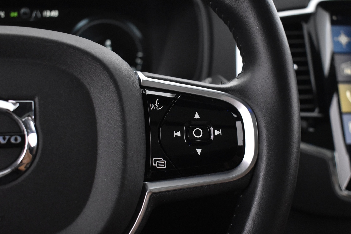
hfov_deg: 41.4
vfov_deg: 28.3
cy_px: 134
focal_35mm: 48
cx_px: 196
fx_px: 464
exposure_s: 1/30
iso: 3200
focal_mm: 27
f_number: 4
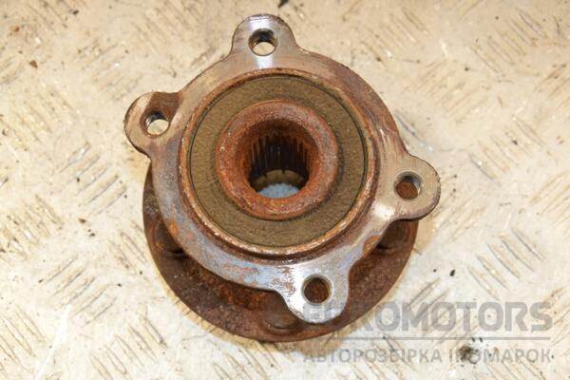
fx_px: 997
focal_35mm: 63
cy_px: 190
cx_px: 285
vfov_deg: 21.6
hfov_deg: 31.9
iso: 800
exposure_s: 1/200
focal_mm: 42
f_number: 7.1
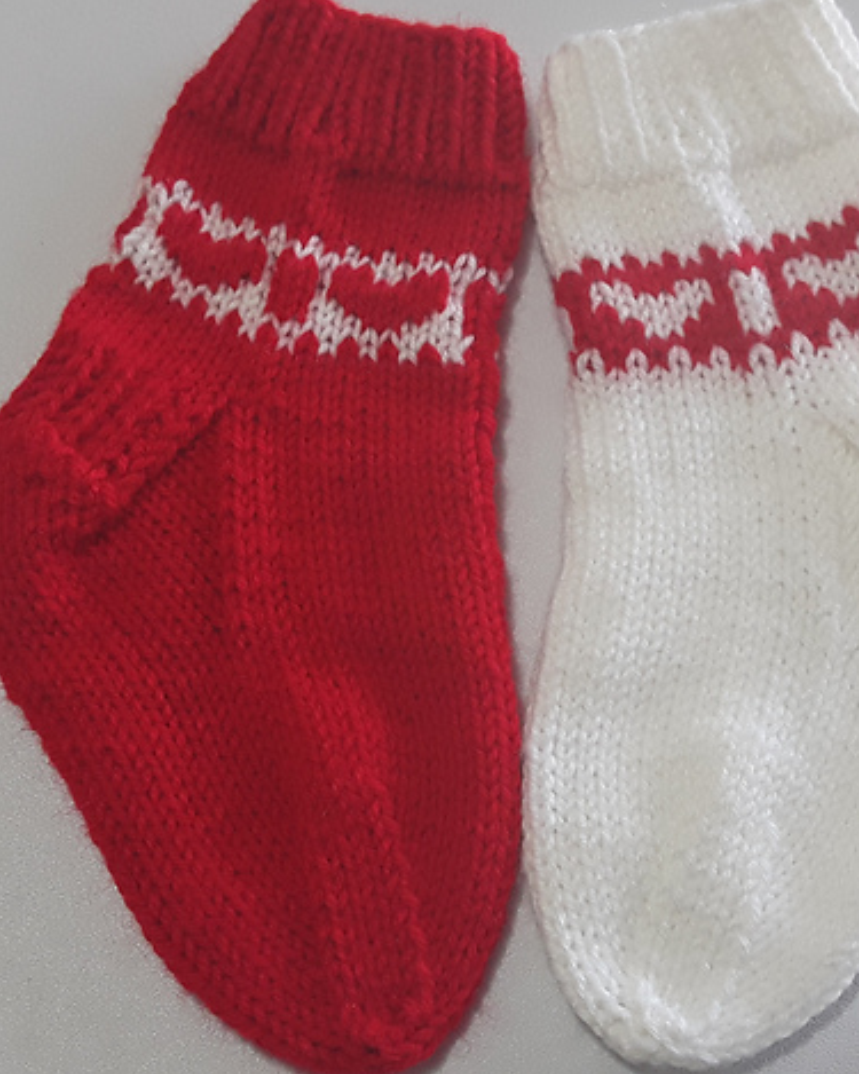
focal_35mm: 36
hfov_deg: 40.9
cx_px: 527
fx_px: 1144
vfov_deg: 50.3
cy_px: 540
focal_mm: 2.91
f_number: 1.9
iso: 64
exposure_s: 1/50
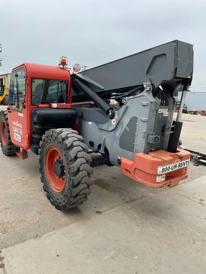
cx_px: 103
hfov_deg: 53.1
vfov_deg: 67.3
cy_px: 137
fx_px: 206
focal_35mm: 26
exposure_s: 1/144
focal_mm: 4.2
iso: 32
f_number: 1.6
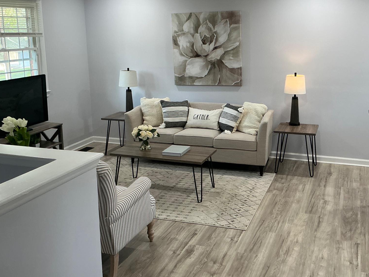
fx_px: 405
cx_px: 217
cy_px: 113
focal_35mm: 38
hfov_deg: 48.7
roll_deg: +0.2
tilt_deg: -10.5
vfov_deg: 37.6
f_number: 1.8
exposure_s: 1/60
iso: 80
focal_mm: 3
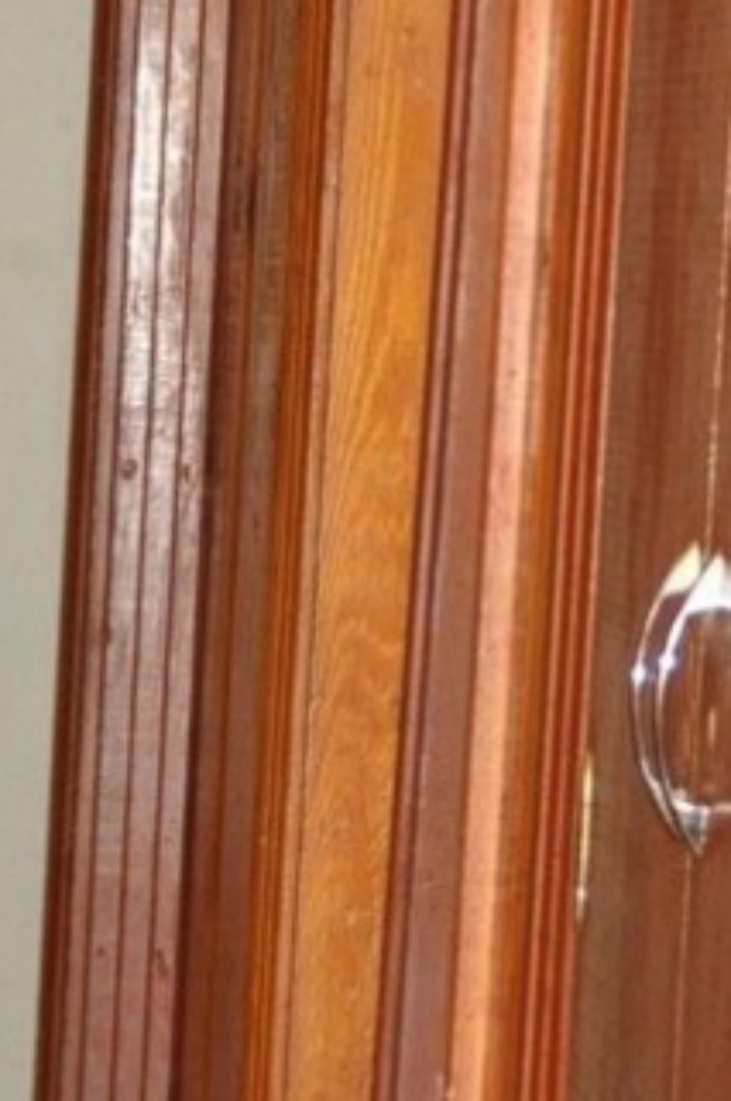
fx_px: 7394
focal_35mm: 242
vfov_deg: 8.5
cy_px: 823
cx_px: -855
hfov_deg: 5.5
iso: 800
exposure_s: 1/60
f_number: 3.8
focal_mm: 24
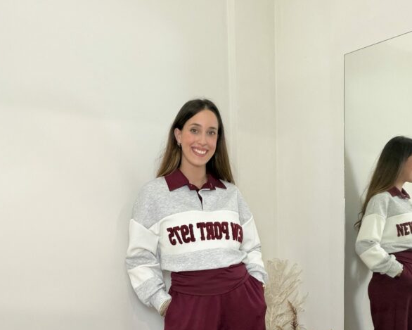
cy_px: 281
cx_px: 202
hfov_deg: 45.8
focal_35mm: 40
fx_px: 488
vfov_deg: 35.7
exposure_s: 1/50
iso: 160
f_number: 1.9
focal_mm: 2.71
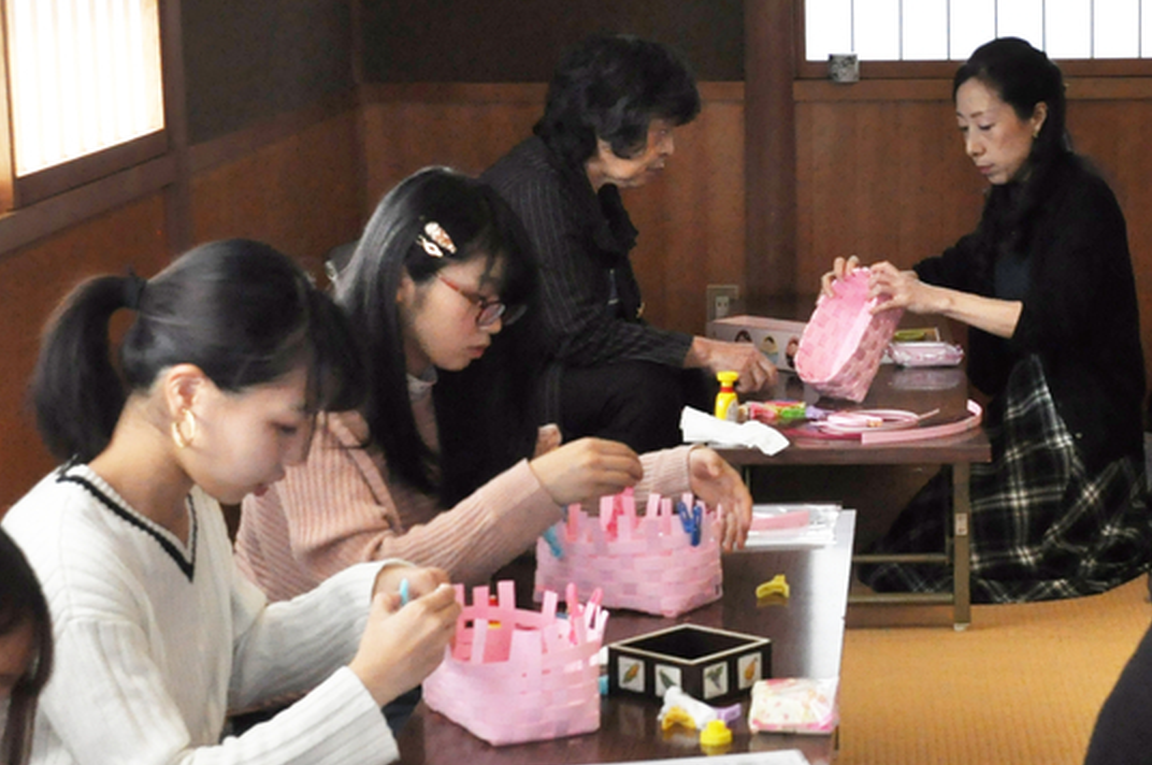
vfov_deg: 14.5
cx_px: 924
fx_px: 3004
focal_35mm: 94
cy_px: 388
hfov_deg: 21.4
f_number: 5.6
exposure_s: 1/125
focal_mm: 28
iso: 800
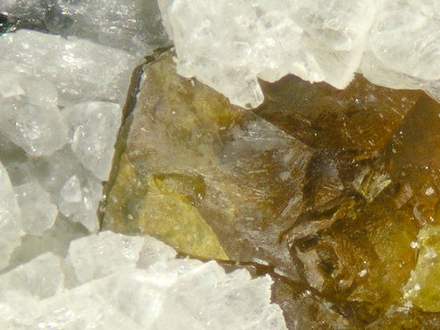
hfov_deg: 11.9
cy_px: 375
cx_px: 427
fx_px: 2097
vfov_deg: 8.9
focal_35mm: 165
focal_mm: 13.2
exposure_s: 1/4
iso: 100
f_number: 3.7
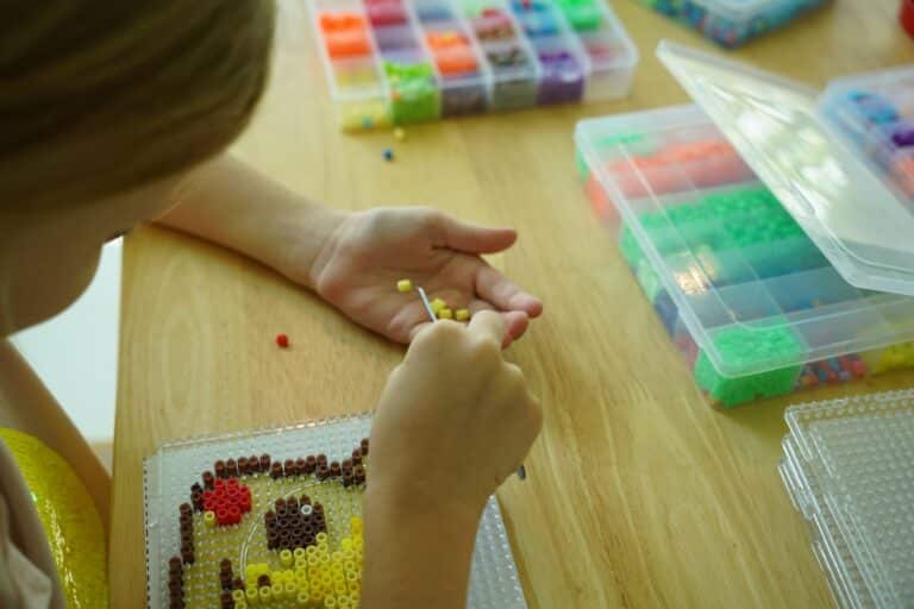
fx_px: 1033
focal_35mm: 41
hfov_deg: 47.7
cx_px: 457
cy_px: 304
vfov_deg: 32.9
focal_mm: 40.7
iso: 1000
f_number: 3.5
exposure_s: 1/1000
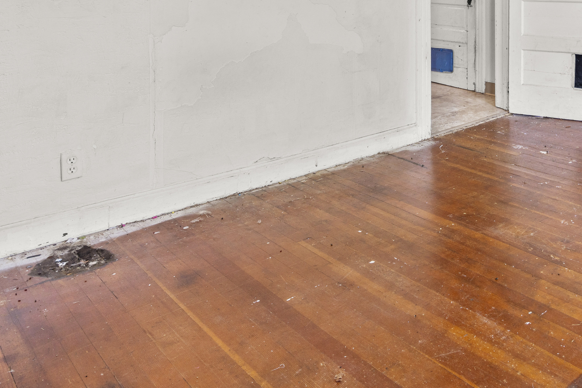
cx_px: 513
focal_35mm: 37
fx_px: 598
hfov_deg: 47.2
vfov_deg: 31.8
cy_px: -40
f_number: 9
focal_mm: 16
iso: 200
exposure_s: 2
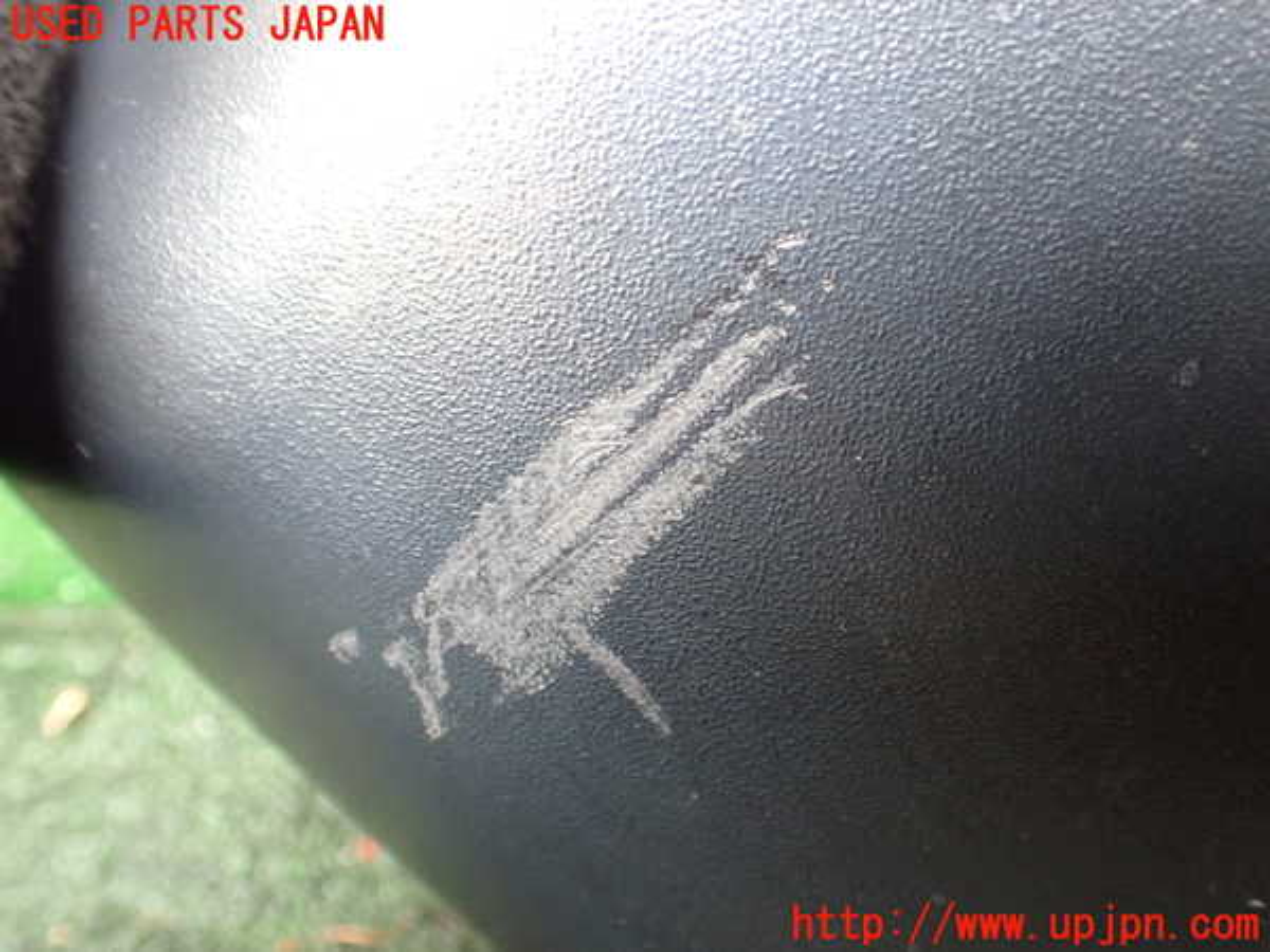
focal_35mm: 30
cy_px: 476
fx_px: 1101
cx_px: 635
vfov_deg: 46.8
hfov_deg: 60.0
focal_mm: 5.4
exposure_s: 1/30
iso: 800
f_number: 2.3
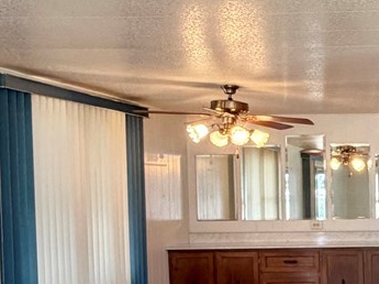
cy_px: 228
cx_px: 512
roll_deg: +0.6
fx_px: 711
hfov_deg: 25.2
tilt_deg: -1.4
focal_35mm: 65
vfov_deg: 22.2
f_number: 2.2
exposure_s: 1/120
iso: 200
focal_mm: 2.22
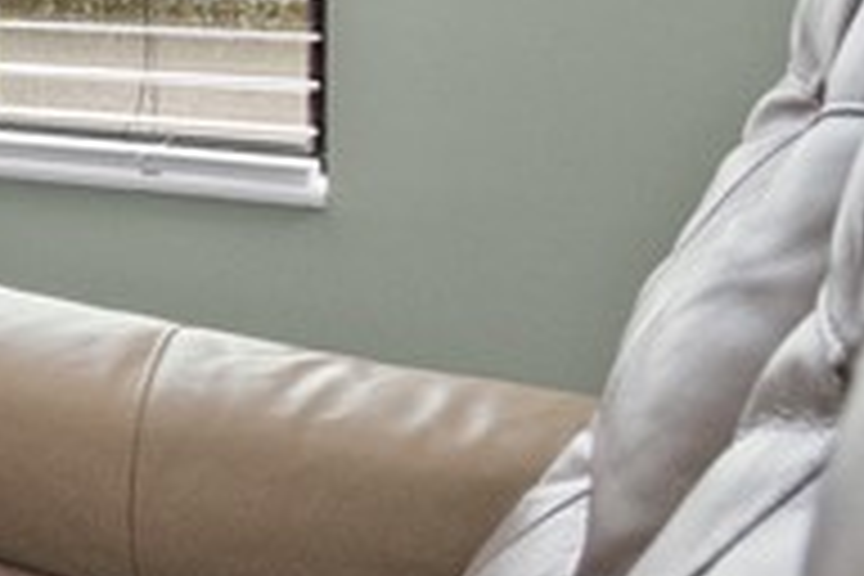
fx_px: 2040
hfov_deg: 13.3
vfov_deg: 15.4
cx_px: -1426
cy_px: -148
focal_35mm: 85
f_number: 4.5
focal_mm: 10
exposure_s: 1/50
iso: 800
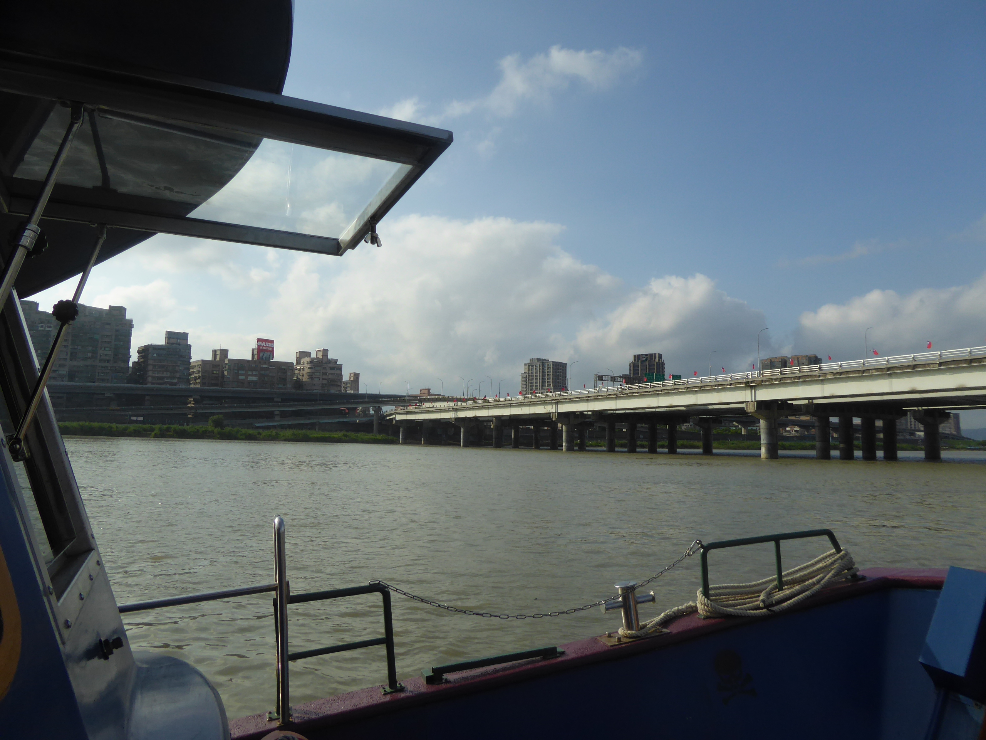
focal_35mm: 25
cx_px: 493
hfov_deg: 69.4
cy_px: 370
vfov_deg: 54.9
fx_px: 712
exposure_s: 1/2000
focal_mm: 4.3
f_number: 3.3
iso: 100
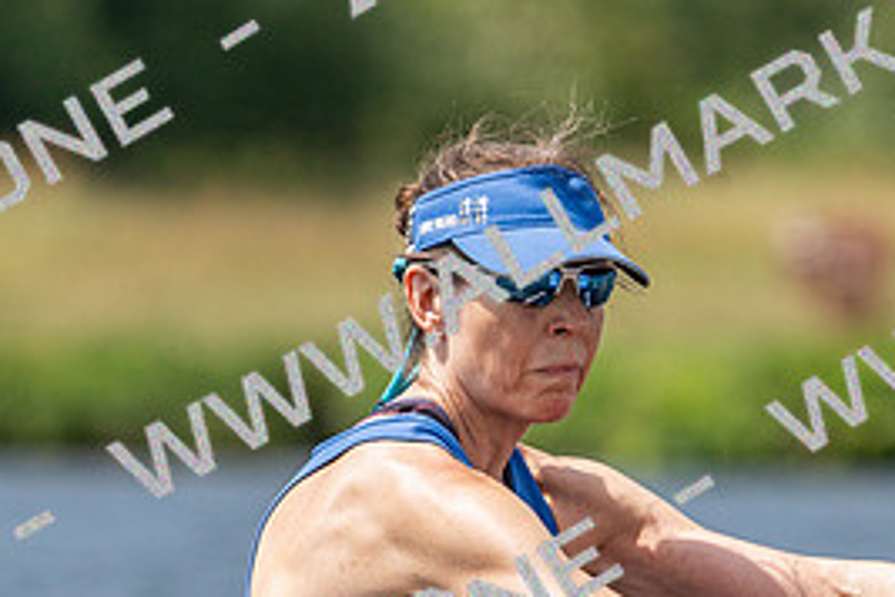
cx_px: 523
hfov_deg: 2.2
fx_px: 22995
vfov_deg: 1.5
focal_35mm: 925
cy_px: 508
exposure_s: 1/1600
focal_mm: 426
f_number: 6.3
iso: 200
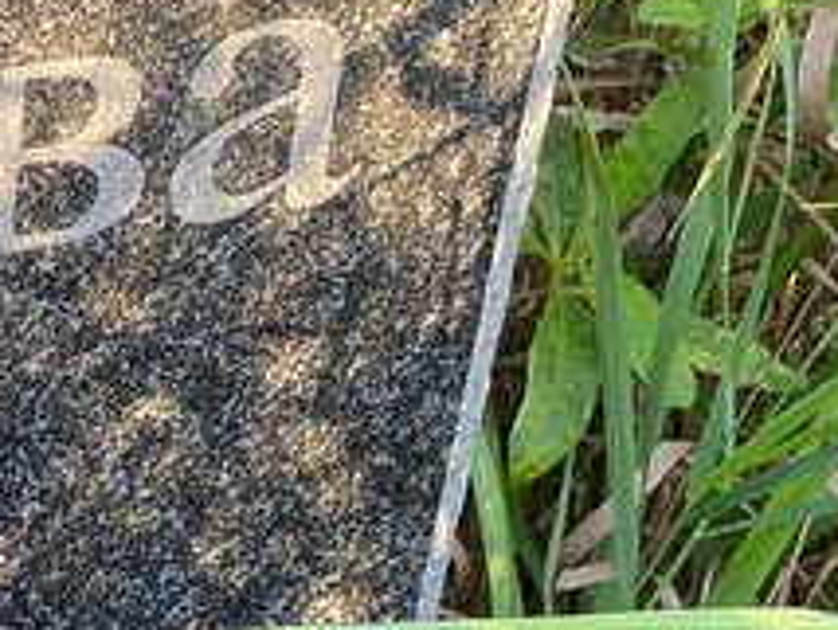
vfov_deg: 14.6
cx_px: -595
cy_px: 837
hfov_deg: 17.2
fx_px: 2351
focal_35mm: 97
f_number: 1.8
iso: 64
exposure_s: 1/121
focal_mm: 4.25
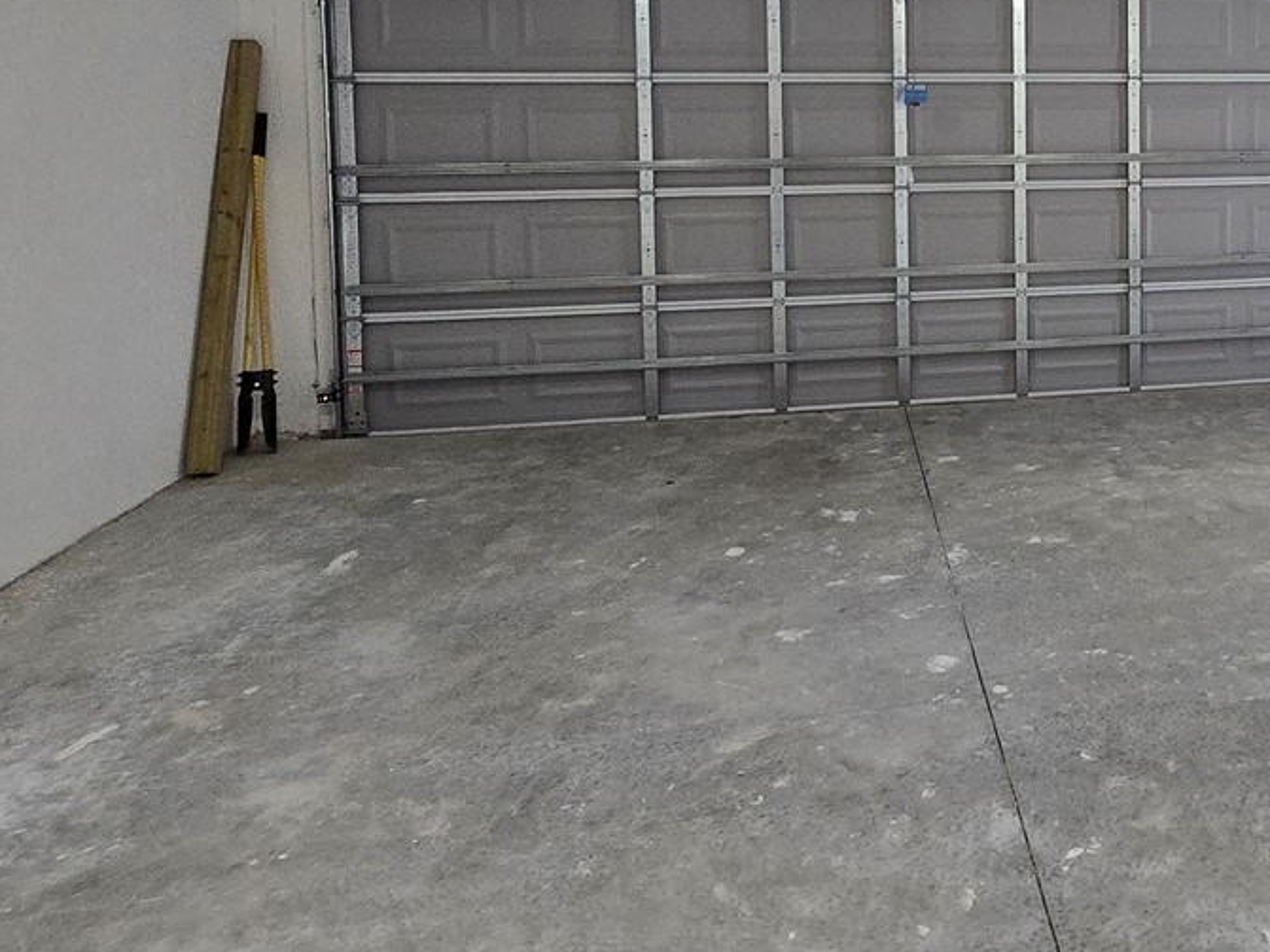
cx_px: 1117
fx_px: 1137
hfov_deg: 52.2
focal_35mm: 31
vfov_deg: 43.0
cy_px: 168
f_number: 2.2
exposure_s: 1/60
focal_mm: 2.2
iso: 200
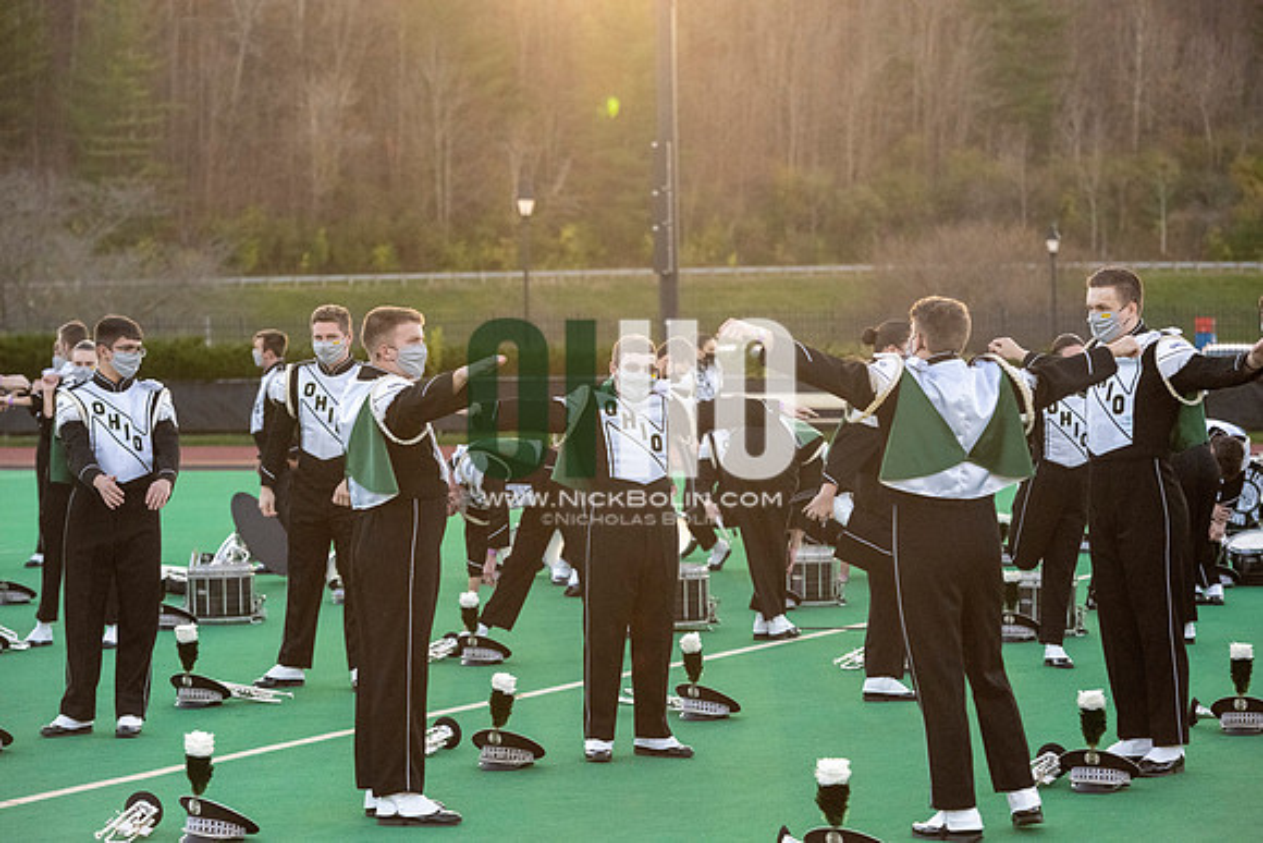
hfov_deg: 17.1
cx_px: 632
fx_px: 4211
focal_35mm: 120
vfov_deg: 11.4
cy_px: 422
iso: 5000
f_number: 4.5
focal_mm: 120
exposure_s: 1/5000
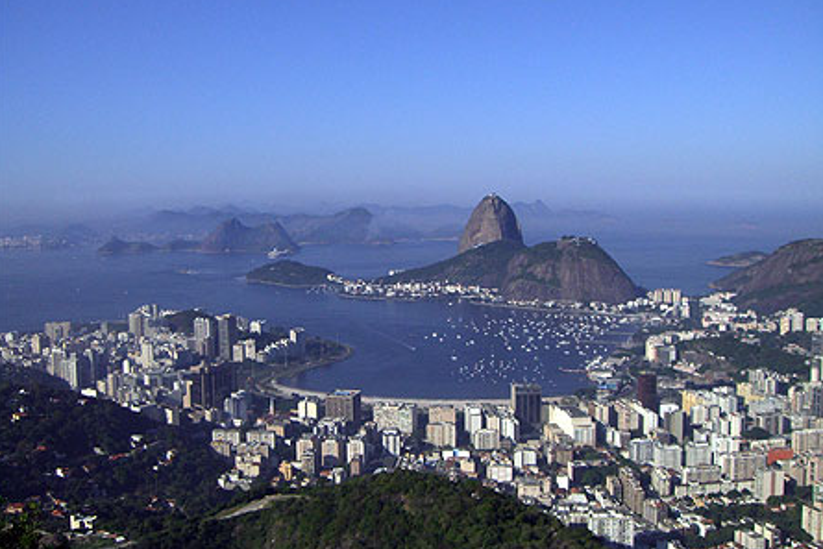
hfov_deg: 48.4
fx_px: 915
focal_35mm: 40
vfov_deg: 33.4
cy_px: 261
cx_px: 411
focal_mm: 6.2
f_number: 4.3
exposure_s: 1/2000
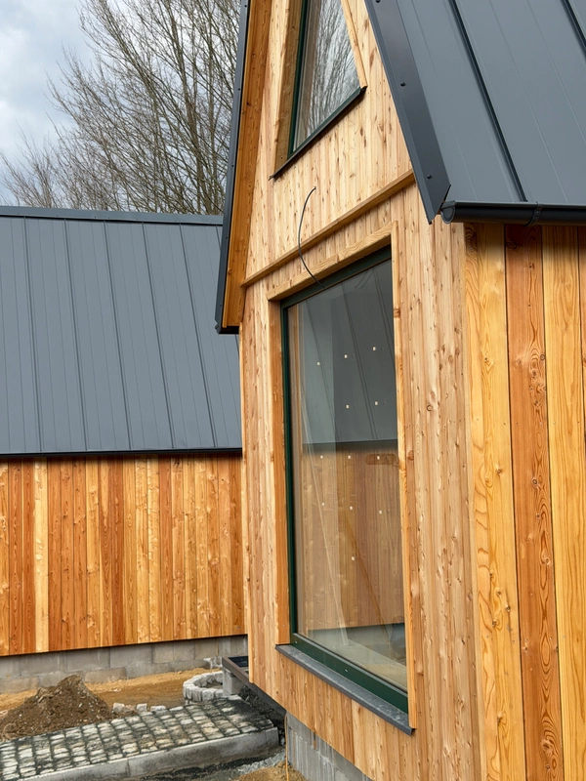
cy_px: 390
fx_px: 1083
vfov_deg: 39.7
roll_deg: +1.7
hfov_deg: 30.3
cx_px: 293
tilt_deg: +2.8
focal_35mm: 48
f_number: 1.78
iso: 80
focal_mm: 6.76
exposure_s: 1/1429
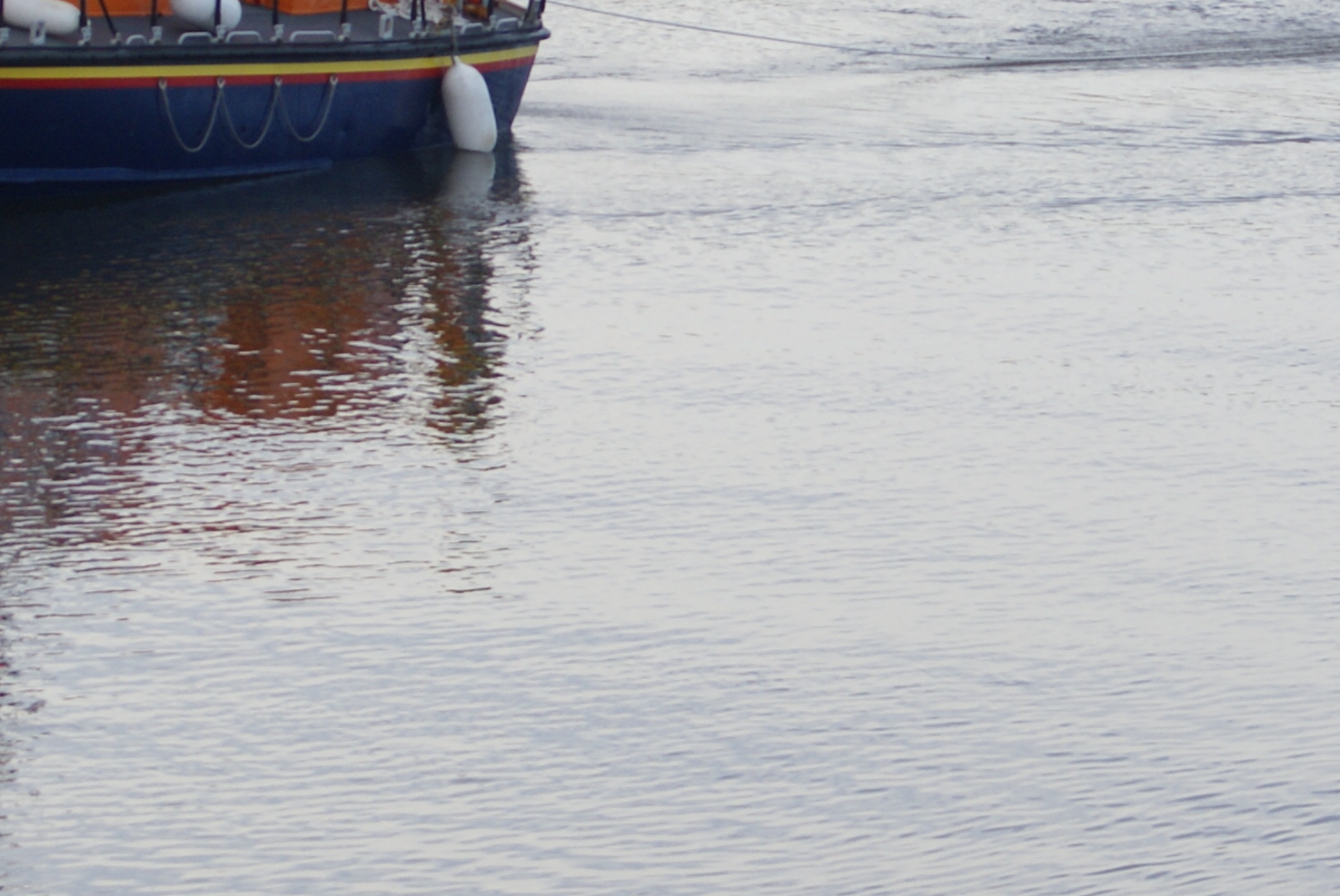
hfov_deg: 7.0
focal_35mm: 295
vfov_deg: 4.7
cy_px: 70
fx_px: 11004
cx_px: 940
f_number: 7.1
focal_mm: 75
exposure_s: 1/160
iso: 100
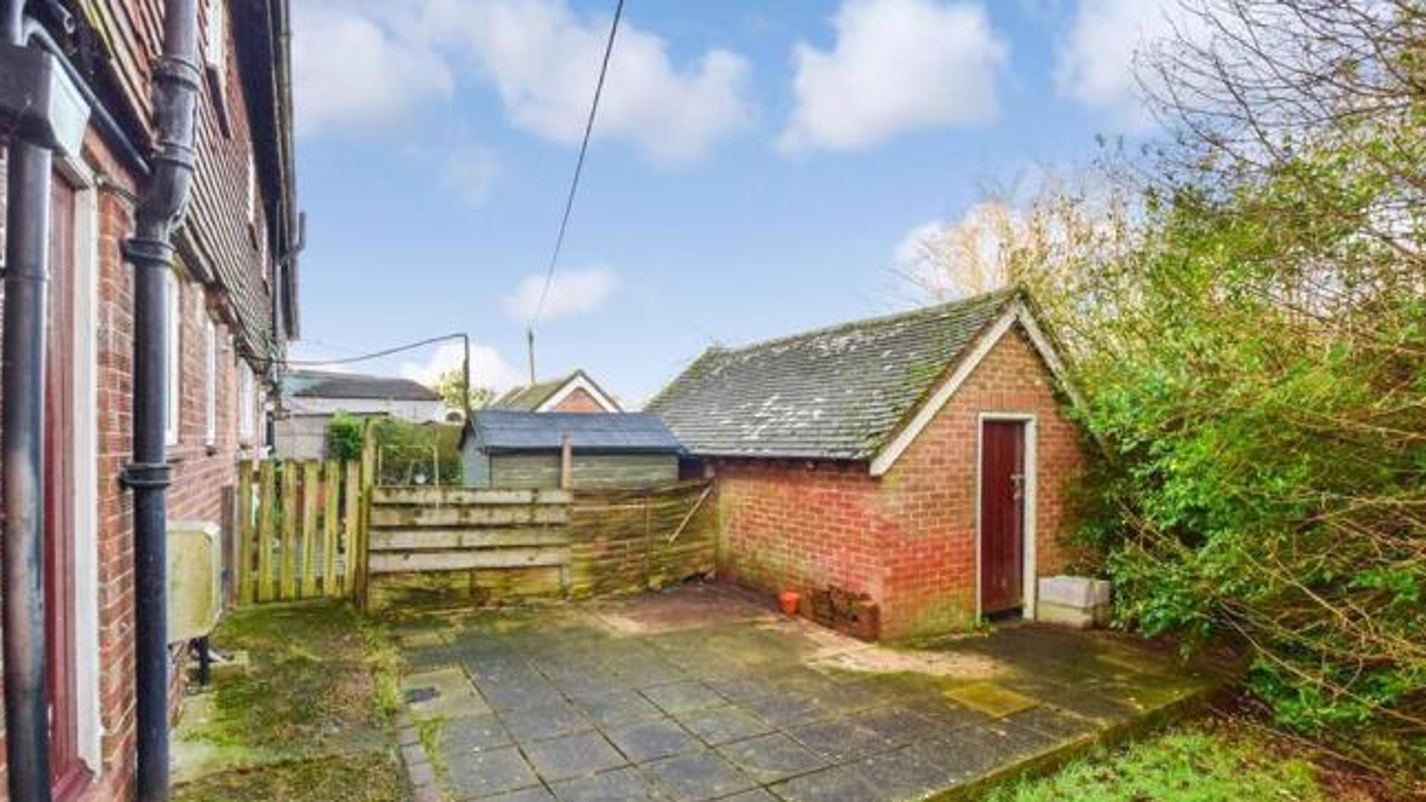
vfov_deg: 66.8
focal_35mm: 16
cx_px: 715
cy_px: 449
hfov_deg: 99.4
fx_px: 605
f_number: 6.3
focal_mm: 10
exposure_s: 1/160
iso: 400
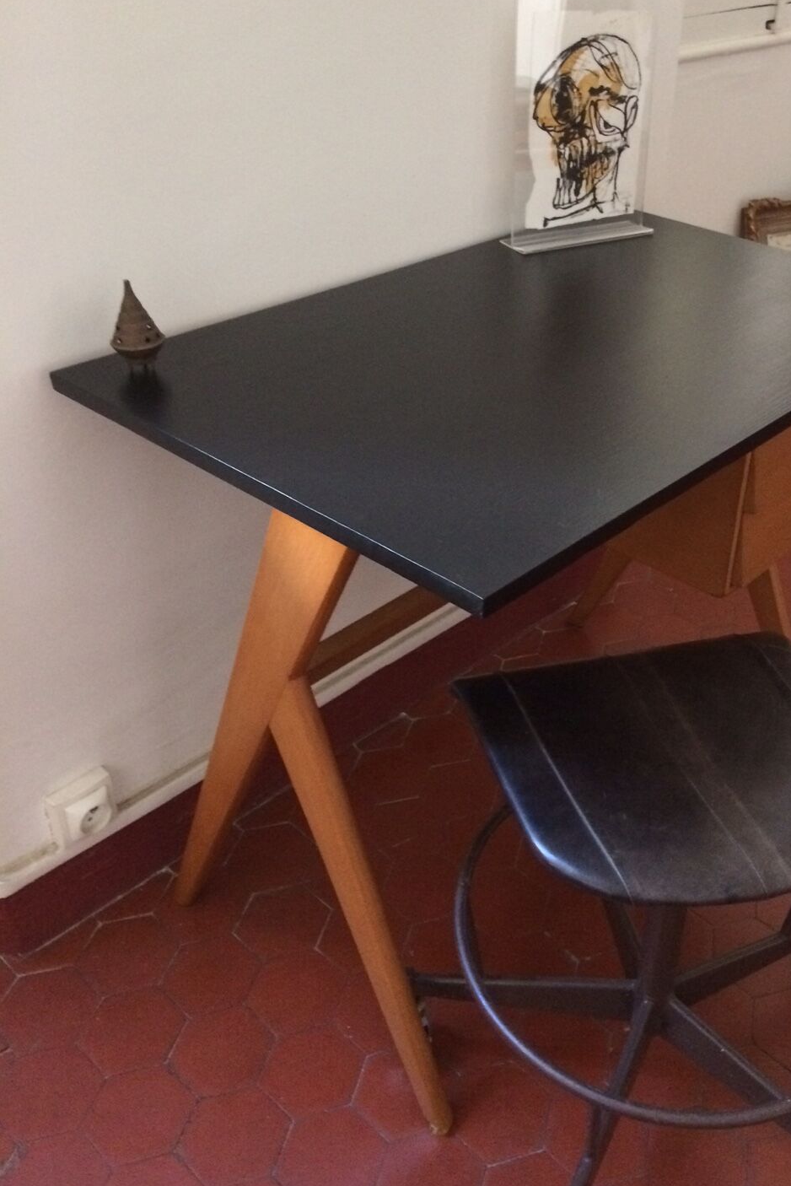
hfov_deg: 37.5
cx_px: 515
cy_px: 532
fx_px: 1153
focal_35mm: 35
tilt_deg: -31.0
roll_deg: -2.6
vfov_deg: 54.3
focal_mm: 4.15
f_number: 2.2
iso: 500
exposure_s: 1/17
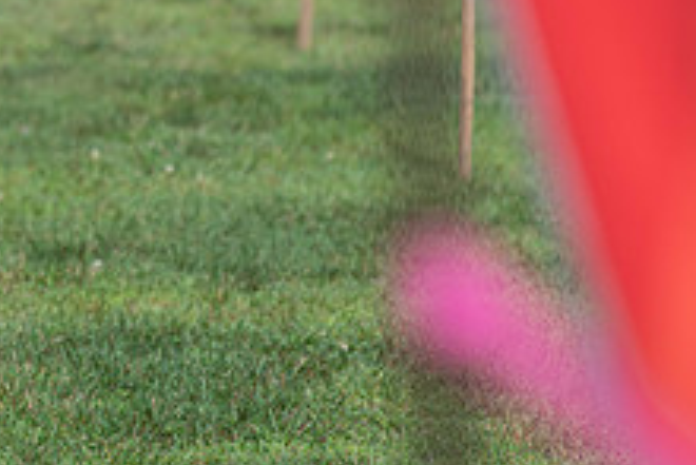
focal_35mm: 528
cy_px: -52
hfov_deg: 3.9
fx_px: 10214
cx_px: -117
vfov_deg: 2.6
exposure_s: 1/1250
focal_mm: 200
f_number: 5
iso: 200
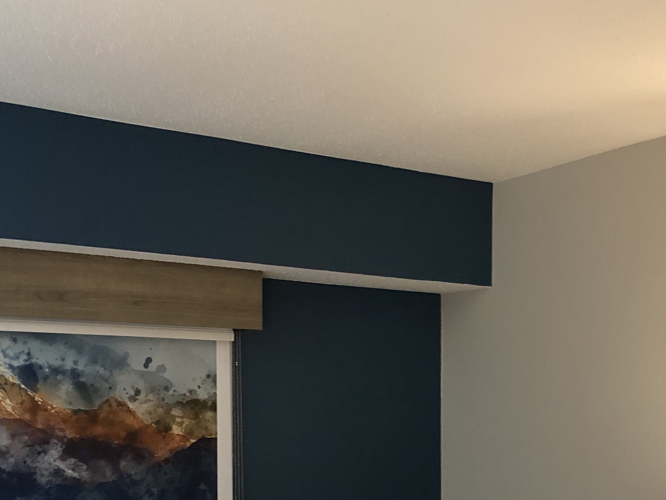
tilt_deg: -2.9
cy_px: 478
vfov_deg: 25.1
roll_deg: +1.0
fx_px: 1077
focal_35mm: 56
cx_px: 387
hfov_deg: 34.3
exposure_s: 1/15
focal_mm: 4
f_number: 1.8
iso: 80
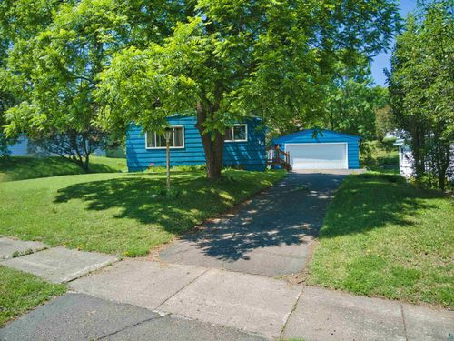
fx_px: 315
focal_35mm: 24
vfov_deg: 56.8
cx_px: 227
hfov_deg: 71.6
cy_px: 170
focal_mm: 4.5
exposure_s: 1/350
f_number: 2.8
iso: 100
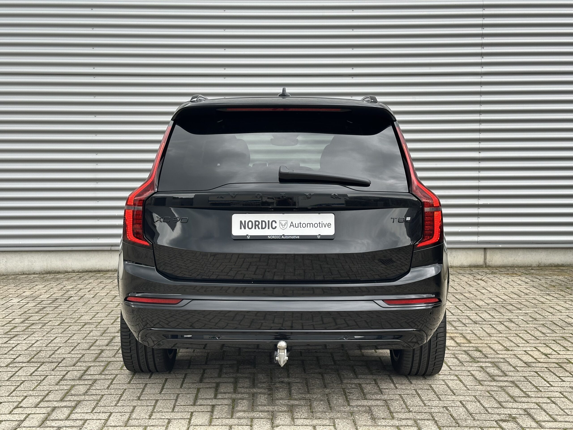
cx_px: 286
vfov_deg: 30.3
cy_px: 215
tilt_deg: -3.3
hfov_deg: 39.7
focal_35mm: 48
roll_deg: +0.3
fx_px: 795
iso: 64
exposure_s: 1/450
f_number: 1.78
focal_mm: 6.86
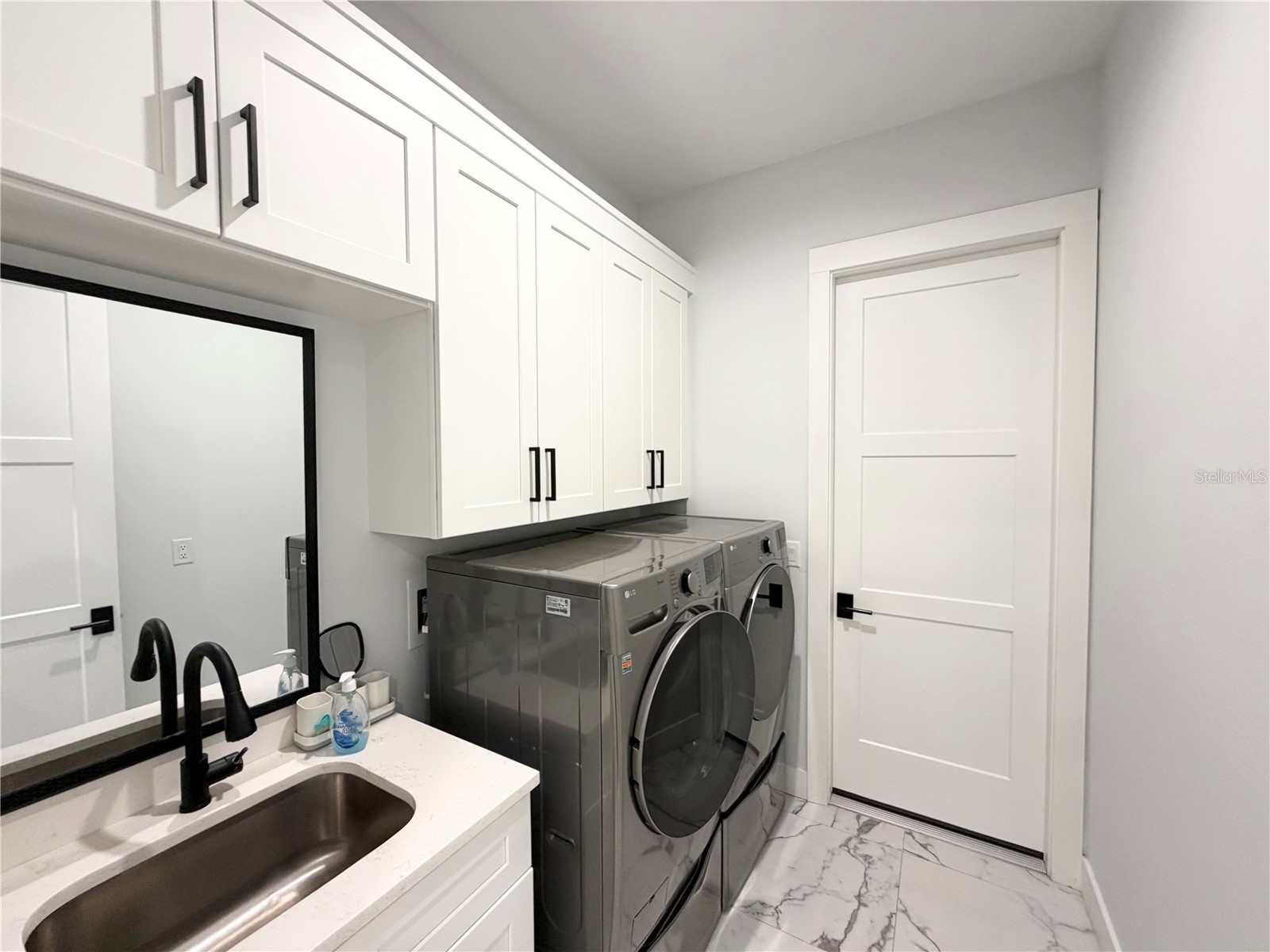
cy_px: 476
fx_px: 514
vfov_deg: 85.7
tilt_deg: -2.1
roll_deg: +0.9
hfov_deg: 102.1
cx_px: 635
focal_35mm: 14
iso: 160
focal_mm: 2.22
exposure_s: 1/60
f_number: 2.2
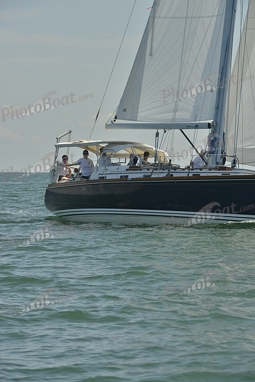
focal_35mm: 200
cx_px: 128
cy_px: 191
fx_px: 2124
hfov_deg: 6.9
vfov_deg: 10.3
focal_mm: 200
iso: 280
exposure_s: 1/500
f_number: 14
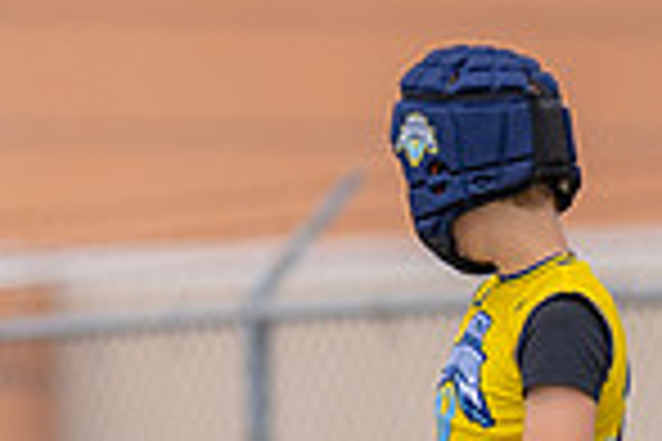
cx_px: 1104
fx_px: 29199
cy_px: 1011
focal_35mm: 1588
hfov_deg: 1.3
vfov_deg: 0.9
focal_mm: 200
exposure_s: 1/2000
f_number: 2.8
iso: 100
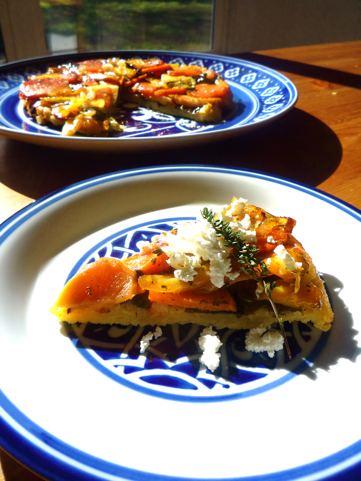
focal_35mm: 30
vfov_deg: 60.0
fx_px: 417
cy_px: 240
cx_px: 180
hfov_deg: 46.8
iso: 100
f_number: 4
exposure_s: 1/400
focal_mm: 5.2
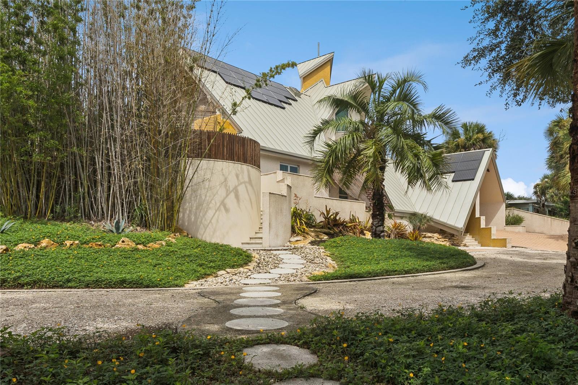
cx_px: 289
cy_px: 192
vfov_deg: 47.9
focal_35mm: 27
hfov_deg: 67.4
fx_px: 433
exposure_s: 1/160
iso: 125
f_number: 20
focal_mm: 18
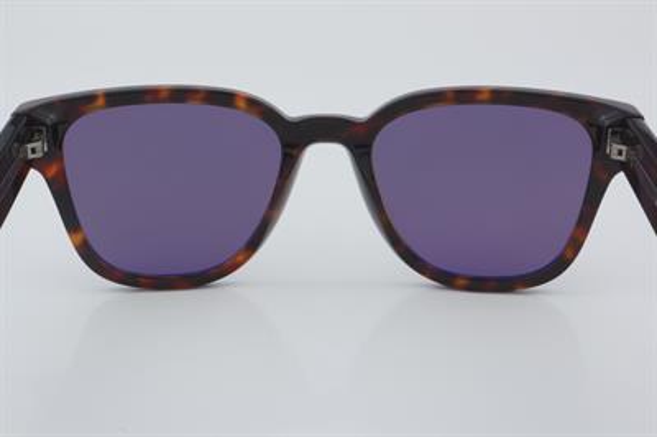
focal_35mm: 75
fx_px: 1368
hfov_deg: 27.0
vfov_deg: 18.2
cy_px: 218
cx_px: 328
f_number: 32
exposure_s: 1/4
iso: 100
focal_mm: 50
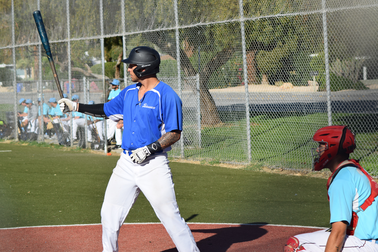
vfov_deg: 13.0
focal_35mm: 105
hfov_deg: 19.5
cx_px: 189
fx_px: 1102
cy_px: 126
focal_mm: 70
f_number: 7.1
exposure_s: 1/800
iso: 200
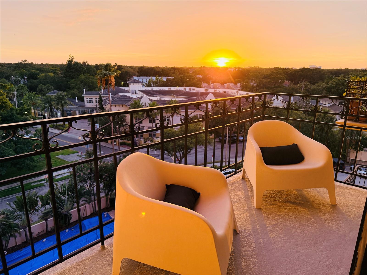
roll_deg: -1.6
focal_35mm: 24
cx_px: 184
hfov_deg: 71.6
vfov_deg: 56.8
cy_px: 138
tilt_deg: -14.6
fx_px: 254
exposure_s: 1/196
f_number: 1.78
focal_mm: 6.76
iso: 200
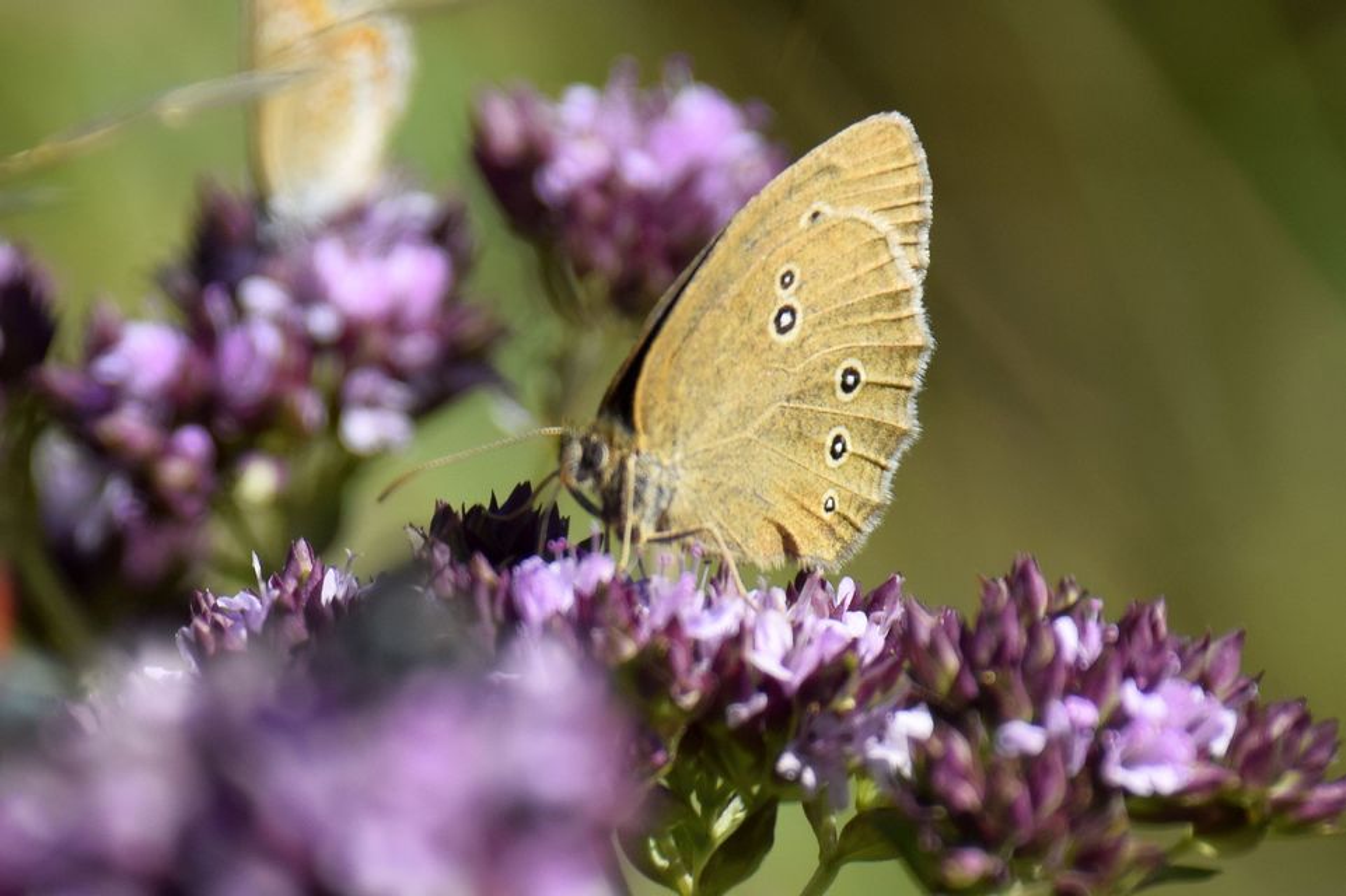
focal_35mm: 450
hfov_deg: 4.6
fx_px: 16818
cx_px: 673
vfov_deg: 3.1
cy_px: 448
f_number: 6.3
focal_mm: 300
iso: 400
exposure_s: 1/1600
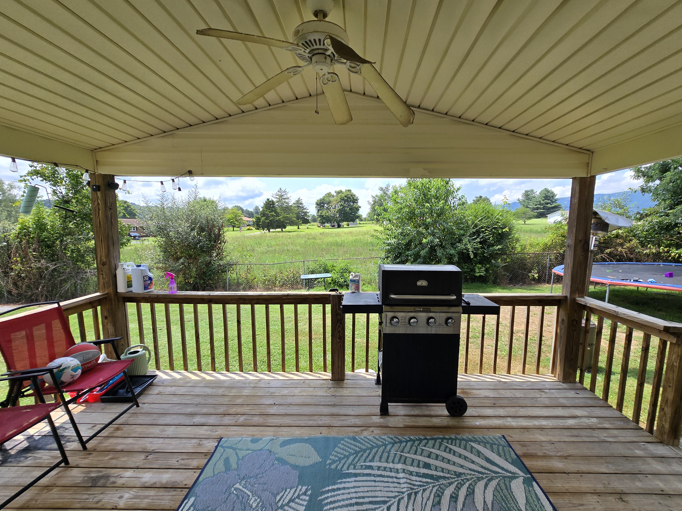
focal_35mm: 14
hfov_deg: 102.0
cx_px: 358
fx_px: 276
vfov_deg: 85.6
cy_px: 264
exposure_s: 1/1189
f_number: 2.2
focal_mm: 2.2
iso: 50
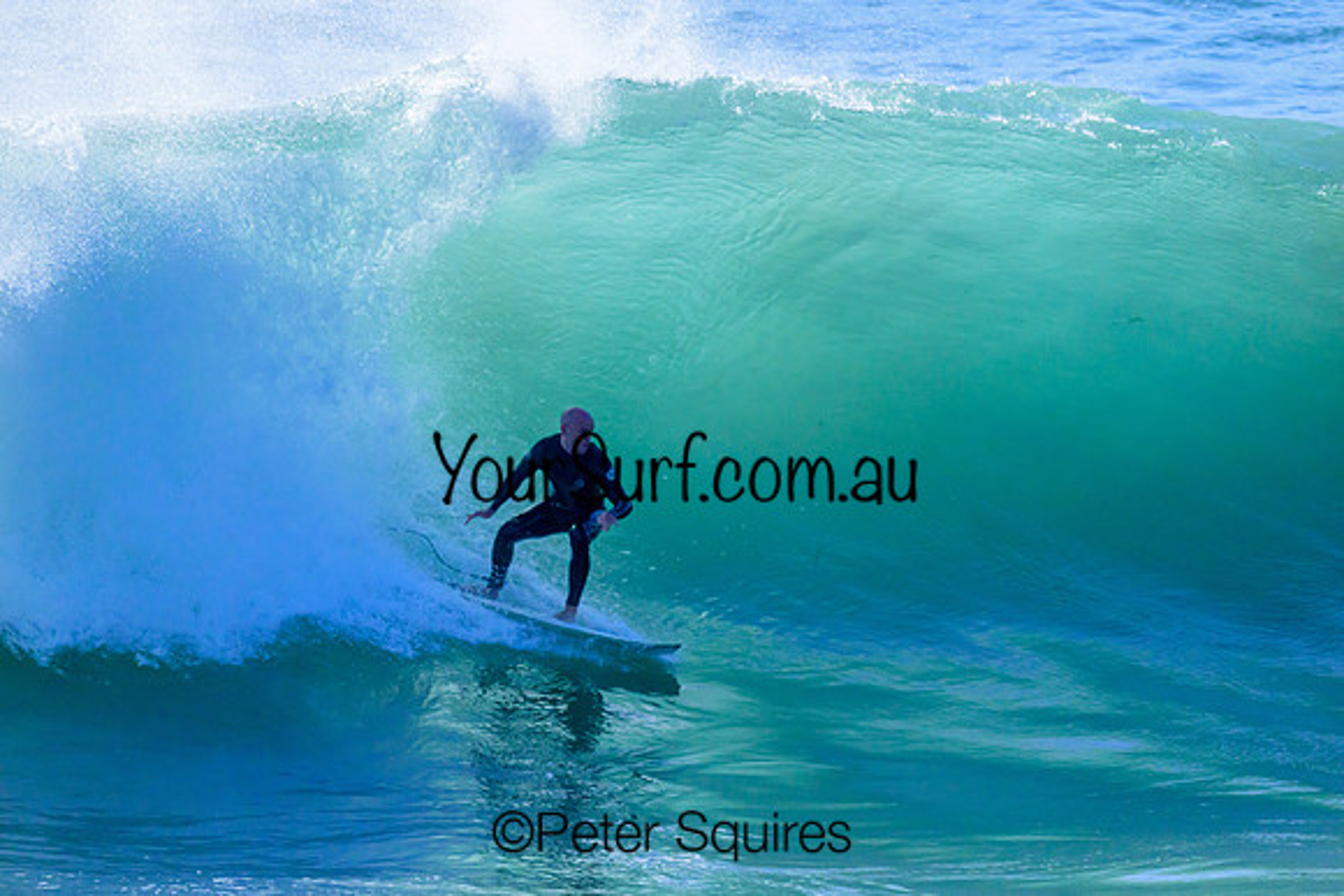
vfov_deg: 1.7
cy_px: 448
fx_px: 29872
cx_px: 672
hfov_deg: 2.6
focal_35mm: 800
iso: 3200
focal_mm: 800
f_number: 6.3
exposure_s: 1/2000
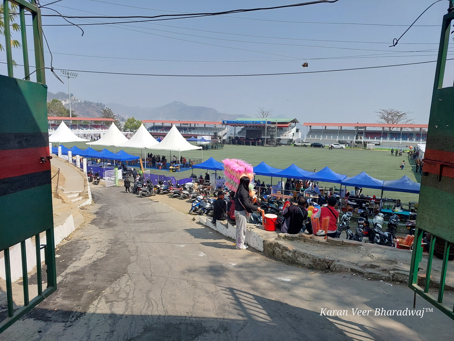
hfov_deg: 73.9
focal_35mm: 23
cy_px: 170
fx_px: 302
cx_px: 227
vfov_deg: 58.9
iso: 25
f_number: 1.8
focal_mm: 5.06
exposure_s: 1/848
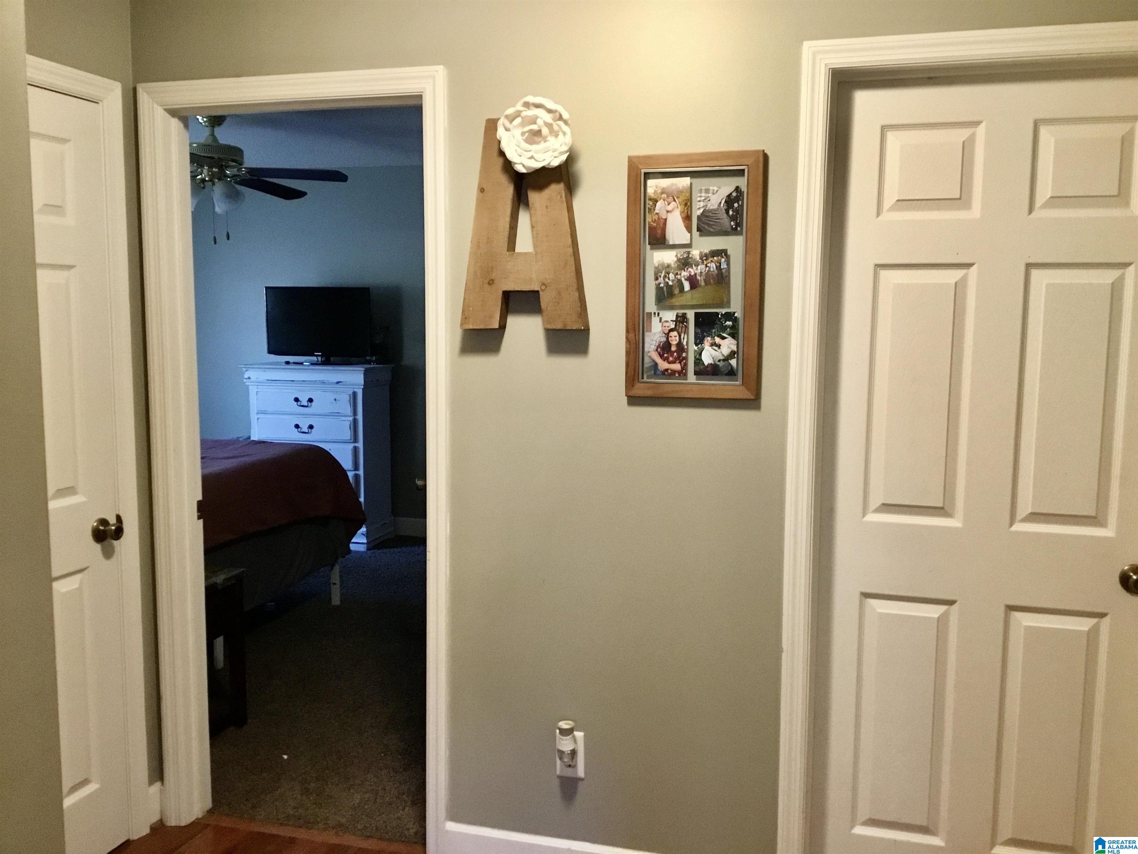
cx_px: 569
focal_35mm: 31
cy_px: 427
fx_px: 1019
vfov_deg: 45.4
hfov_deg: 58.4
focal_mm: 3.3
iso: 160
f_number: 2.4
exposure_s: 1/30
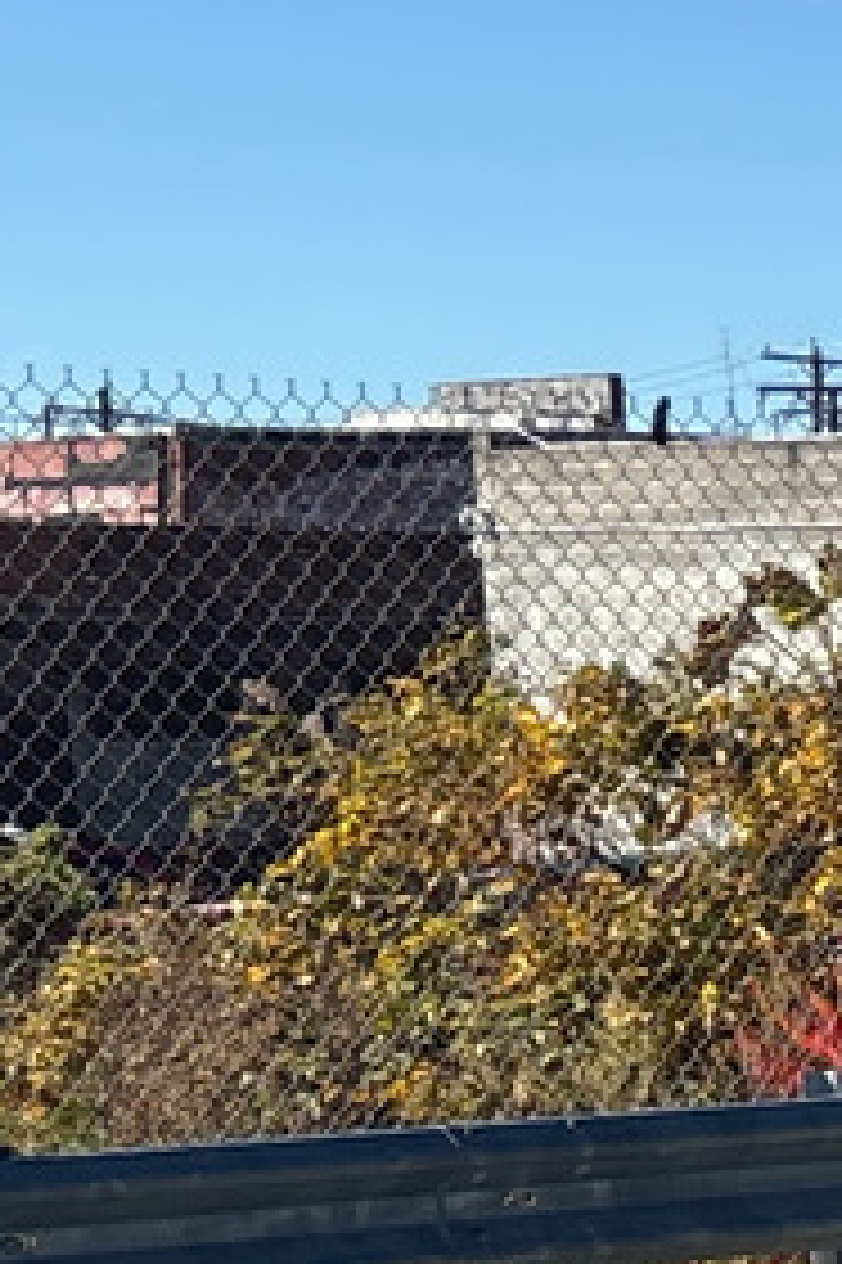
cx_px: 3080
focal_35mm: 154
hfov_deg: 7.2
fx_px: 5409
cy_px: 1538
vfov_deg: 13.0
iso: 50
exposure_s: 1/2242
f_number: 1.6
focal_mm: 5.96
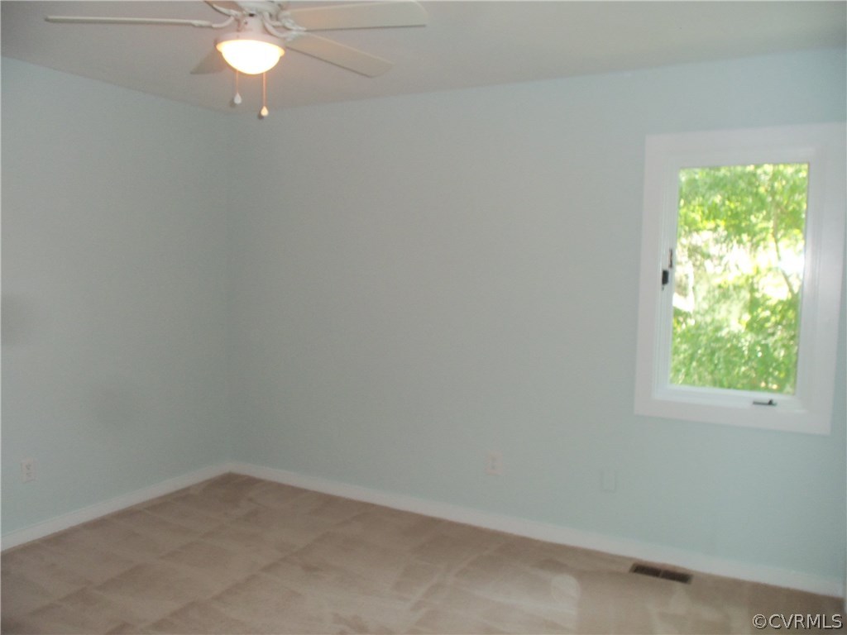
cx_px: 424
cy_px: 318
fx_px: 710
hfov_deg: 61.7
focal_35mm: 29
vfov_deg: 48.2
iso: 100
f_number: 3.4
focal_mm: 5.2
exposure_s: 1/30
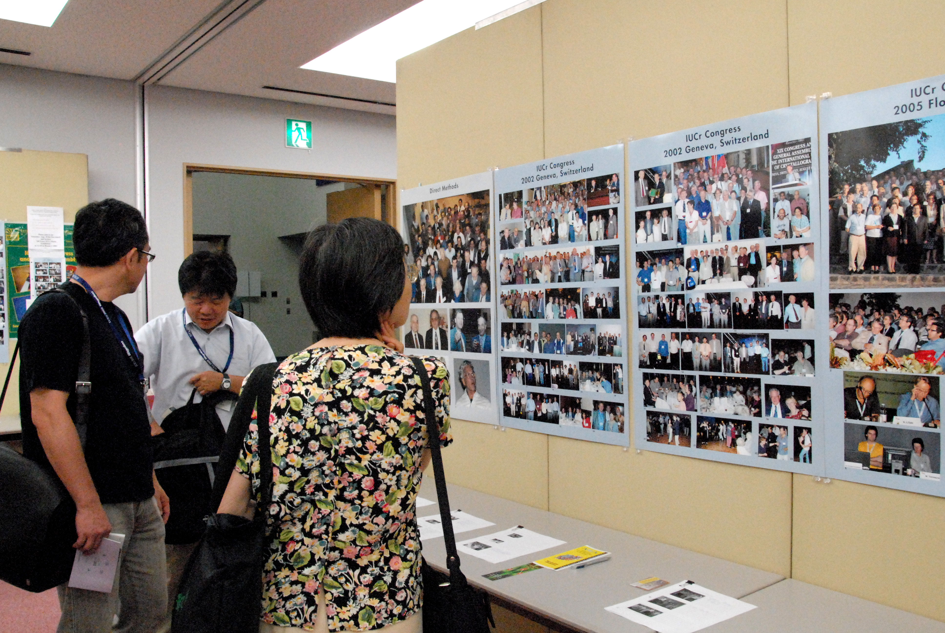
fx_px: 789
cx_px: 472
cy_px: 316
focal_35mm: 30
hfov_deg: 61.9
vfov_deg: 43.7
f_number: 9
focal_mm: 20
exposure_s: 1/80
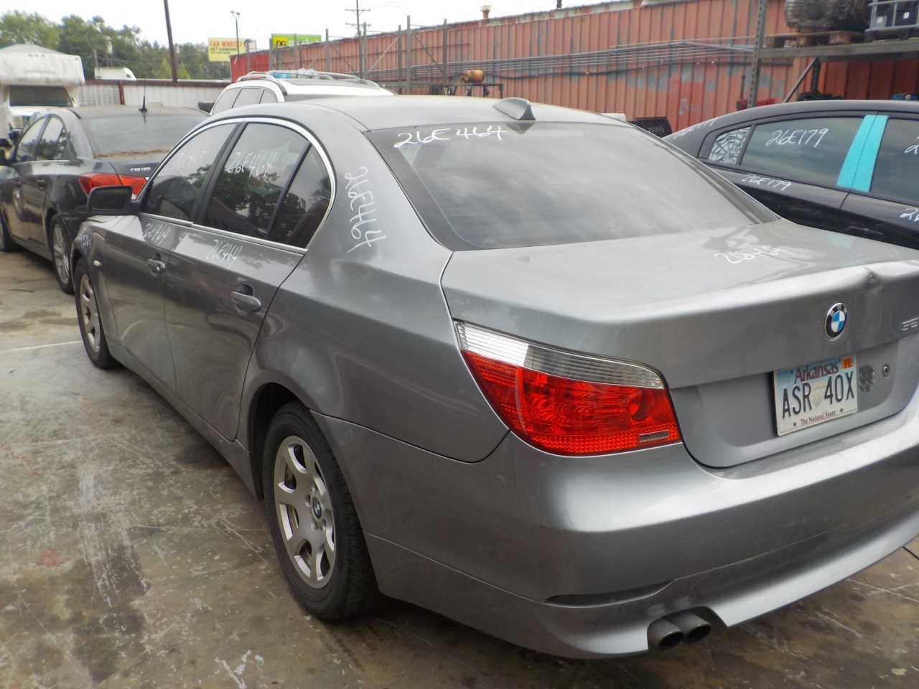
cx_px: 460
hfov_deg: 60.0
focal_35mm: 30
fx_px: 796
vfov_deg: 46.8
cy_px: 344
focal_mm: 4.1
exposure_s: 1/320
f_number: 3.3
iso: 125
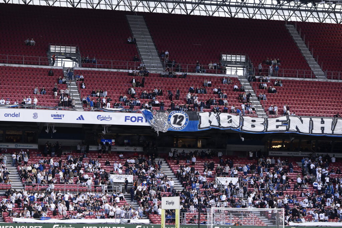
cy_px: 114
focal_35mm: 116
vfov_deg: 11.8
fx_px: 1102
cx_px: 171
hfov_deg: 17.6
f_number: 4
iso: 400
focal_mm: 116
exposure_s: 1/400
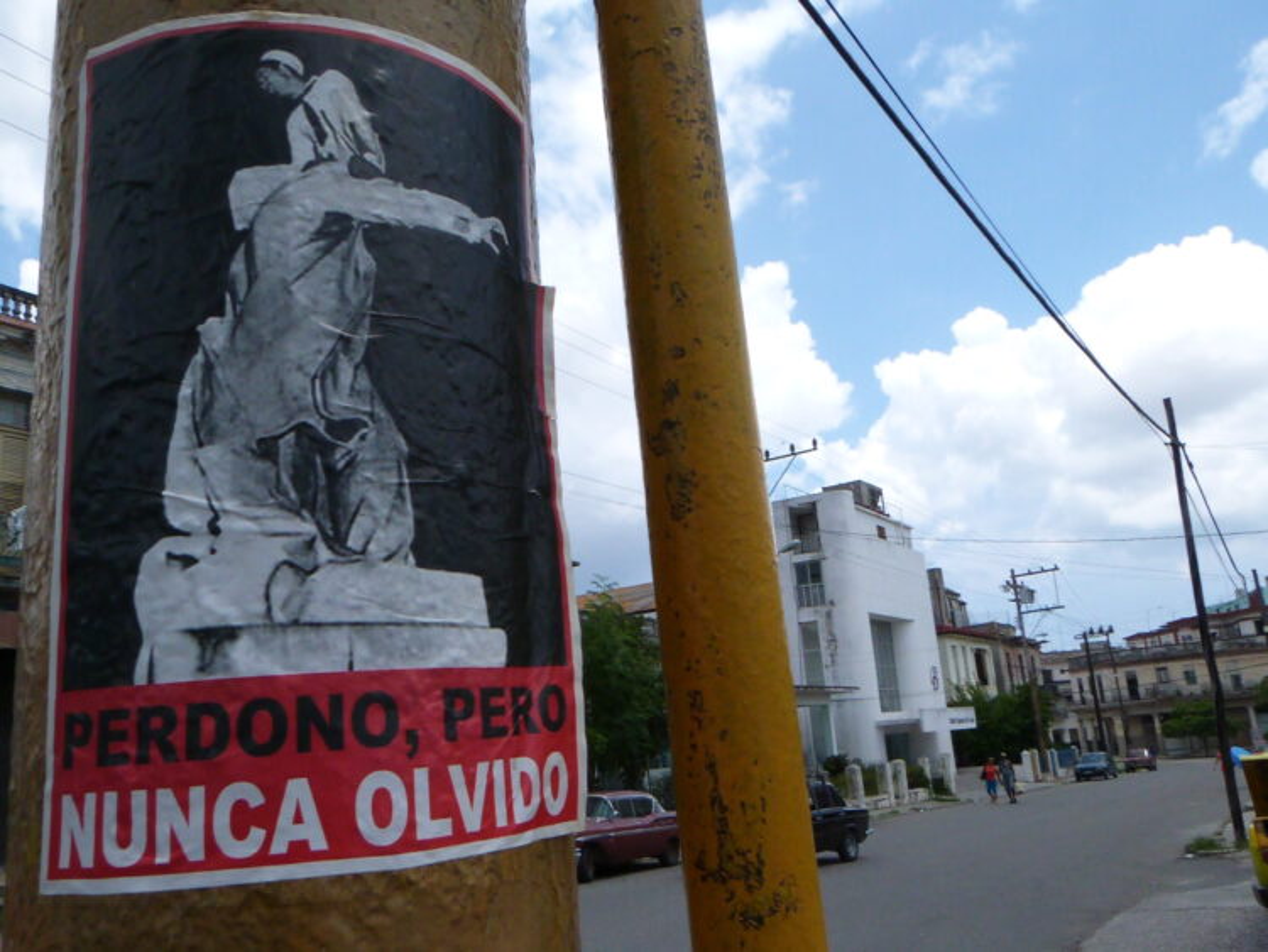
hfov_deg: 61.6
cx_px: 634
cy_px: 476
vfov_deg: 48.3
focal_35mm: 29
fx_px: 1063
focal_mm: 5.1
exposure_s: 1/2000
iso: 500
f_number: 6.3
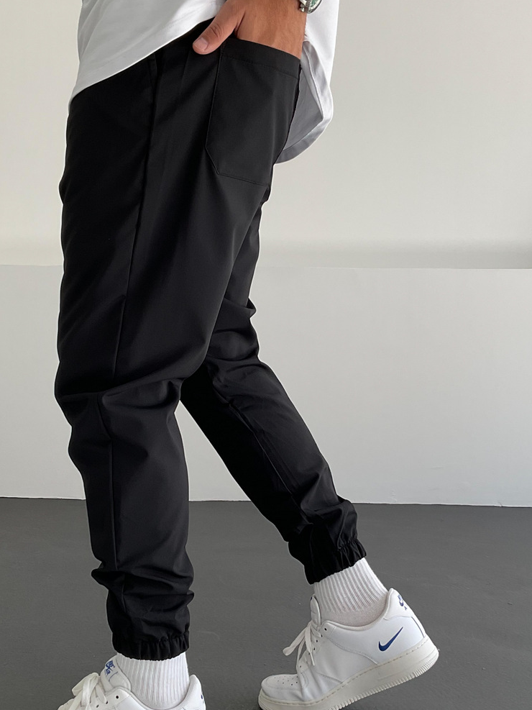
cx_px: 224
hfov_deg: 30.8
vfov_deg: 40.3
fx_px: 963
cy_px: 423
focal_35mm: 47
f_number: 1.8
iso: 16
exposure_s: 1/200
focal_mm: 3
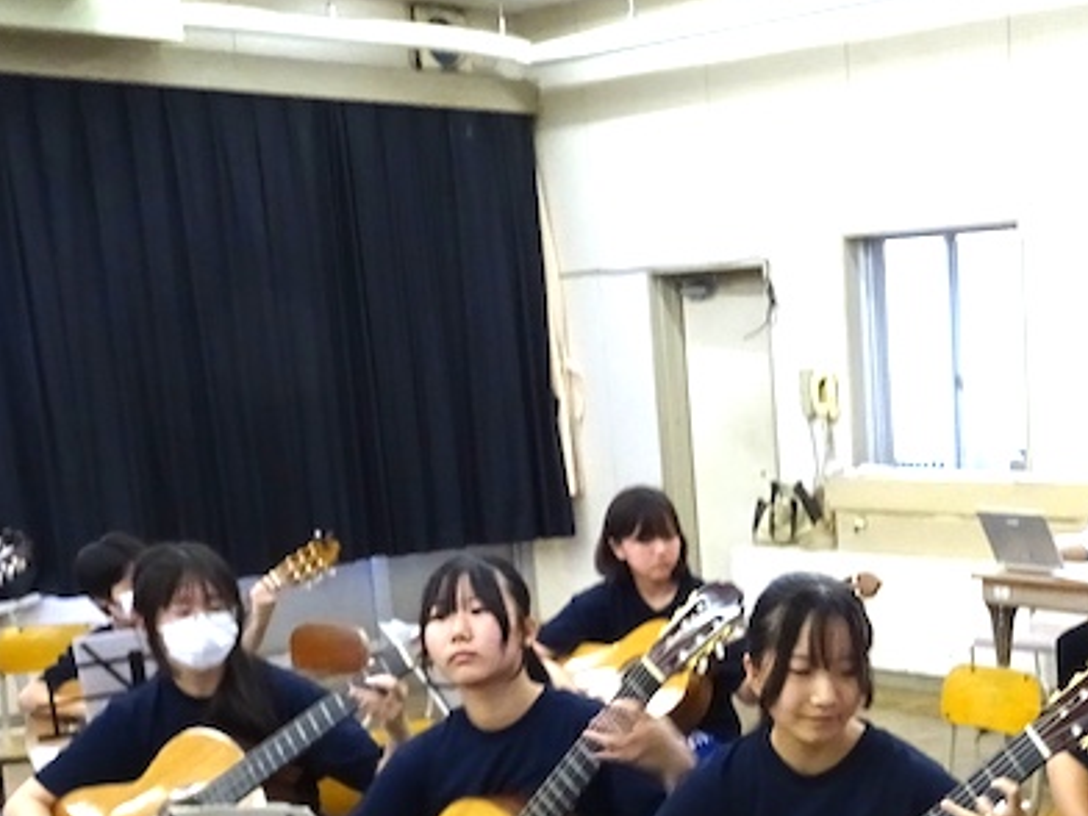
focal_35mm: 58
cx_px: 998
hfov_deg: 31.5
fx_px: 1823
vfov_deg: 24.6
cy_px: 722
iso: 400
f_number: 3.5
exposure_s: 1/30
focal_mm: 4.1
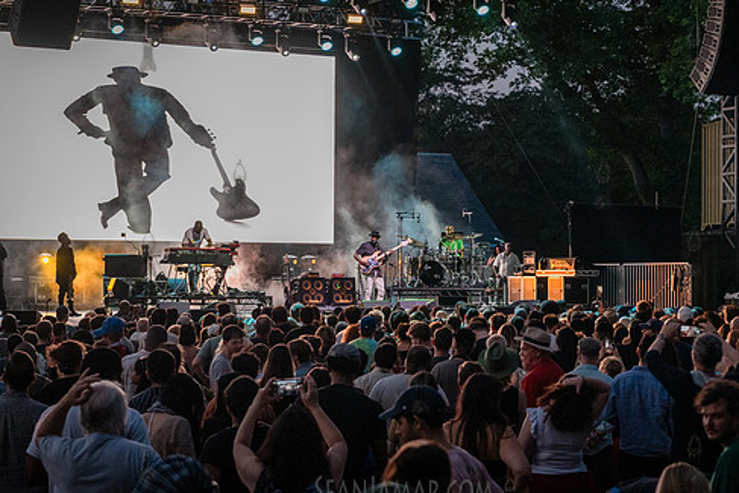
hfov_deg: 23.9
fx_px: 1745
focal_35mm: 85
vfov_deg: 16.1
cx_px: 420
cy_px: 272
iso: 4000
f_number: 4
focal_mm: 70
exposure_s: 1/500
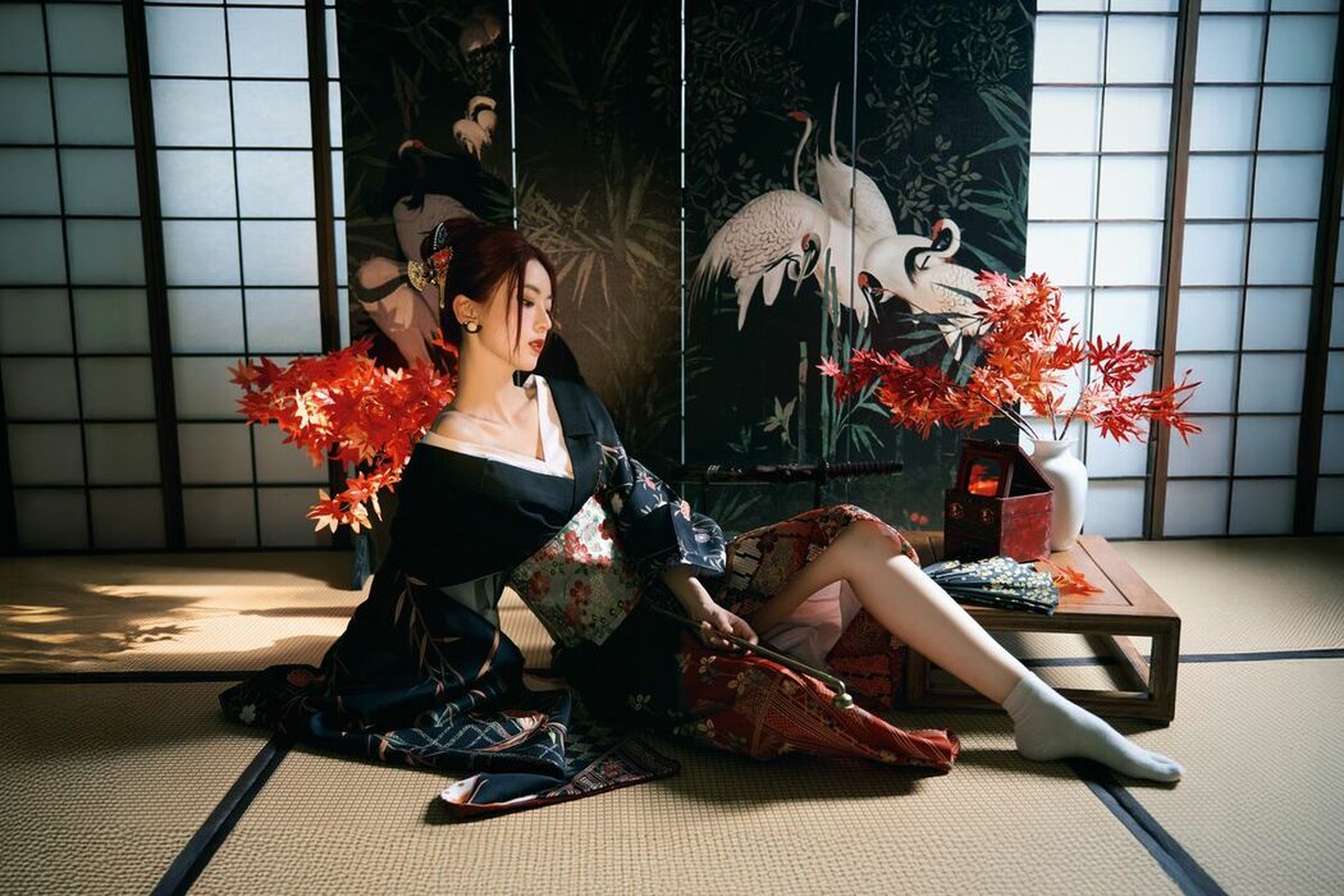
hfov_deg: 58.7
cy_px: 448
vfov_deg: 41.1
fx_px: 1195
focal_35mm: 32
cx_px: 672
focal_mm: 32
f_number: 2.8
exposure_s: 1/125
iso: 250
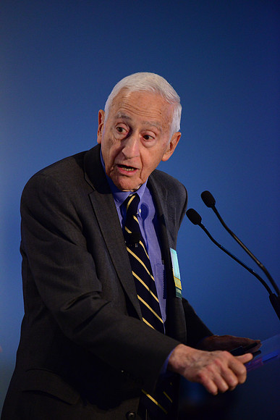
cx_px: 140
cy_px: 210
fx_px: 2332
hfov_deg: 6.9
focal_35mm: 200
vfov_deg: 10.3
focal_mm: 200
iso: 4000
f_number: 2.8
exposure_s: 1/200
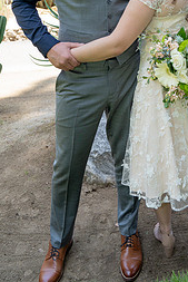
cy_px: 39
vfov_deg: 38.8
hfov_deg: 27.3
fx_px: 375
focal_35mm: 48
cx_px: 164
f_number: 4
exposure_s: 1/250
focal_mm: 27
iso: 250
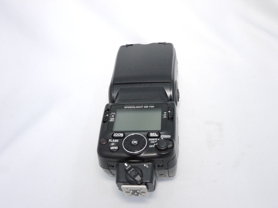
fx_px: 289
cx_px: 139
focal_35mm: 36
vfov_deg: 39.7
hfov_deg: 51.4
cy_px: 104
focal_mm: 18
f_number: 10
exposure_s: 1/50
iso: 1600
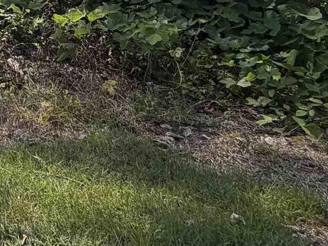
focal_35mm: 58
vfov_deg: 20.9
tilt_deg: +5.4
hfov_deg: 23.9
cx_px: -200
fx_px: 549
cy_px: -137
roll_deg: +0.0
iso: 20
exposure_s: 1/1211
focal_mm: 2.22
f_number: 2.2
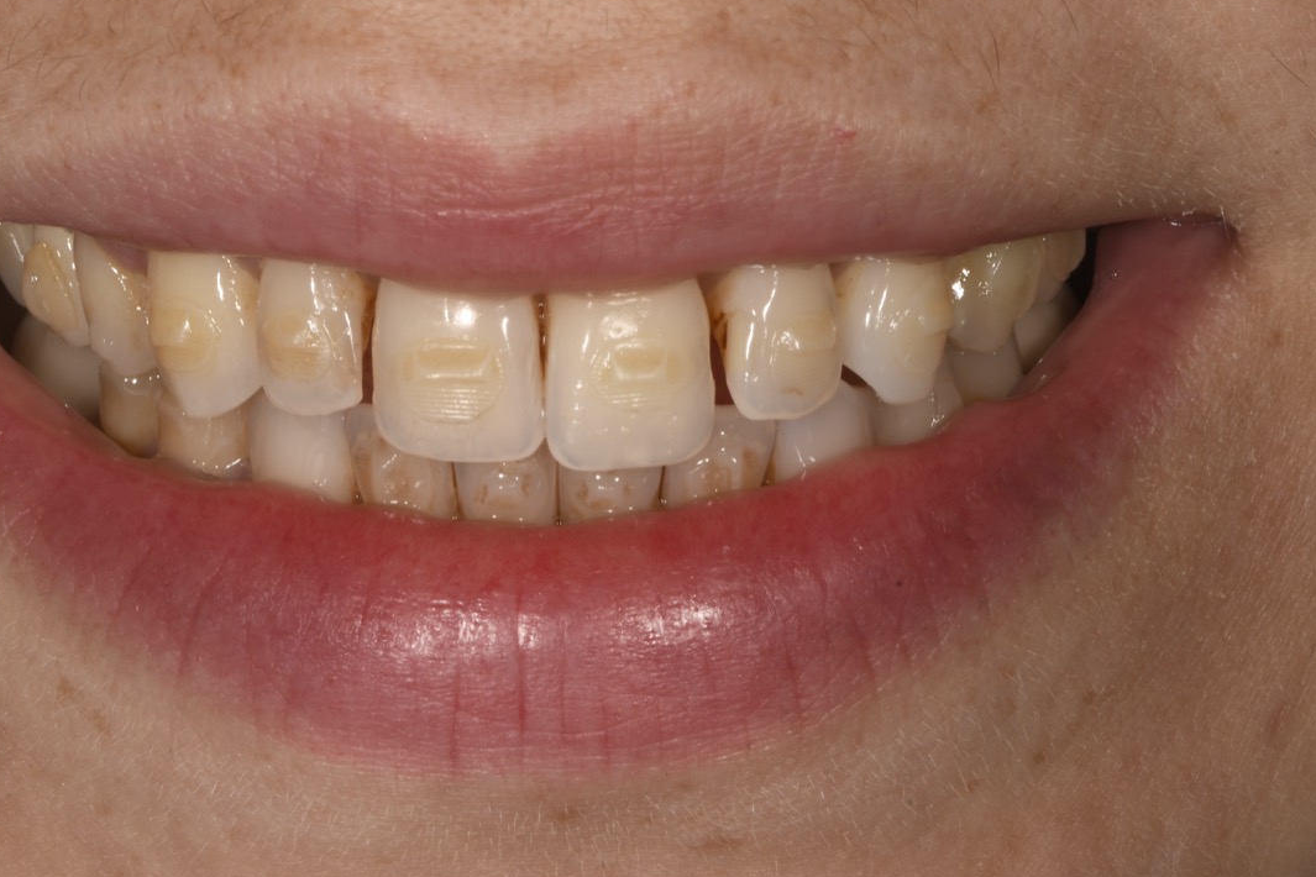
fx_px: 6104
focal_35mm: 167
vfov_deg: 8.2
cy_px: 429
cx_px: 514
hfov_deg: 12.3
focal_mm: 85
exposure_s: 1/40
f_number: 36
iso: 100
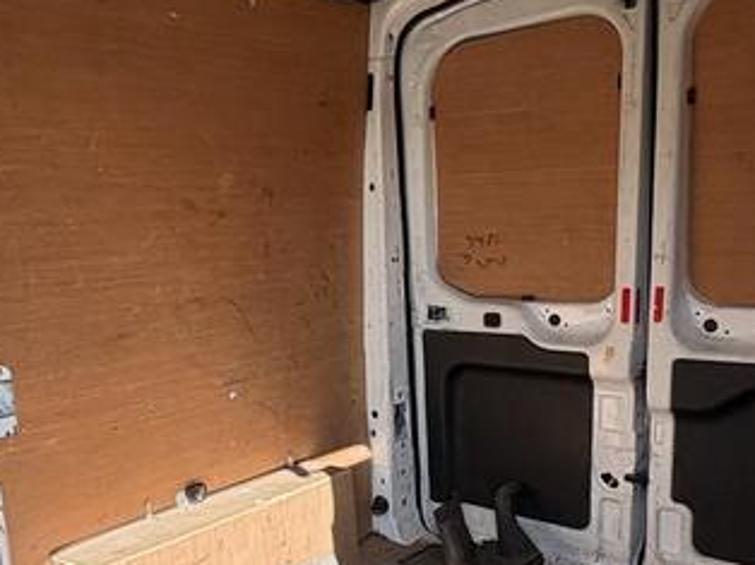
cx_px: 291
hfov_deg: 46.5
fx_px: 872
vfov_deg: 35.4
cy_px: 399
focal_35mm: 40
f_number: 2.2
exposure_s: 1/403
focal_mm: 2.22
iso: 64
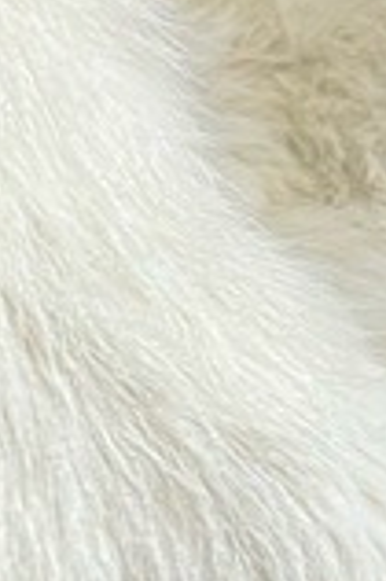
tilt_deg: -12.4
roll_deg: +1.0
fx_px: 2756
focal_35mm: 171
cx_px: -136
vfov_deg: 12.0
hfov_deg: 7.9
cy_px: 228
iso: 125
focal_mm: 5.7
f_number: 1.5
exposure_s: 1/50
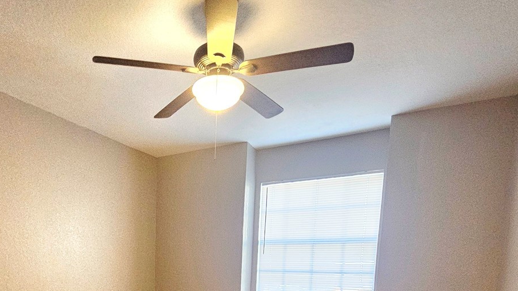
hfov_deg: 72.2
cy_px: 315
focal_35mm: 25
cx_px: 180
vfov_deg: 38.6
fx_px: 343
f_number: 2.2
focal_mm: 2.2
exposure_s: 1/60.2
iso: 400
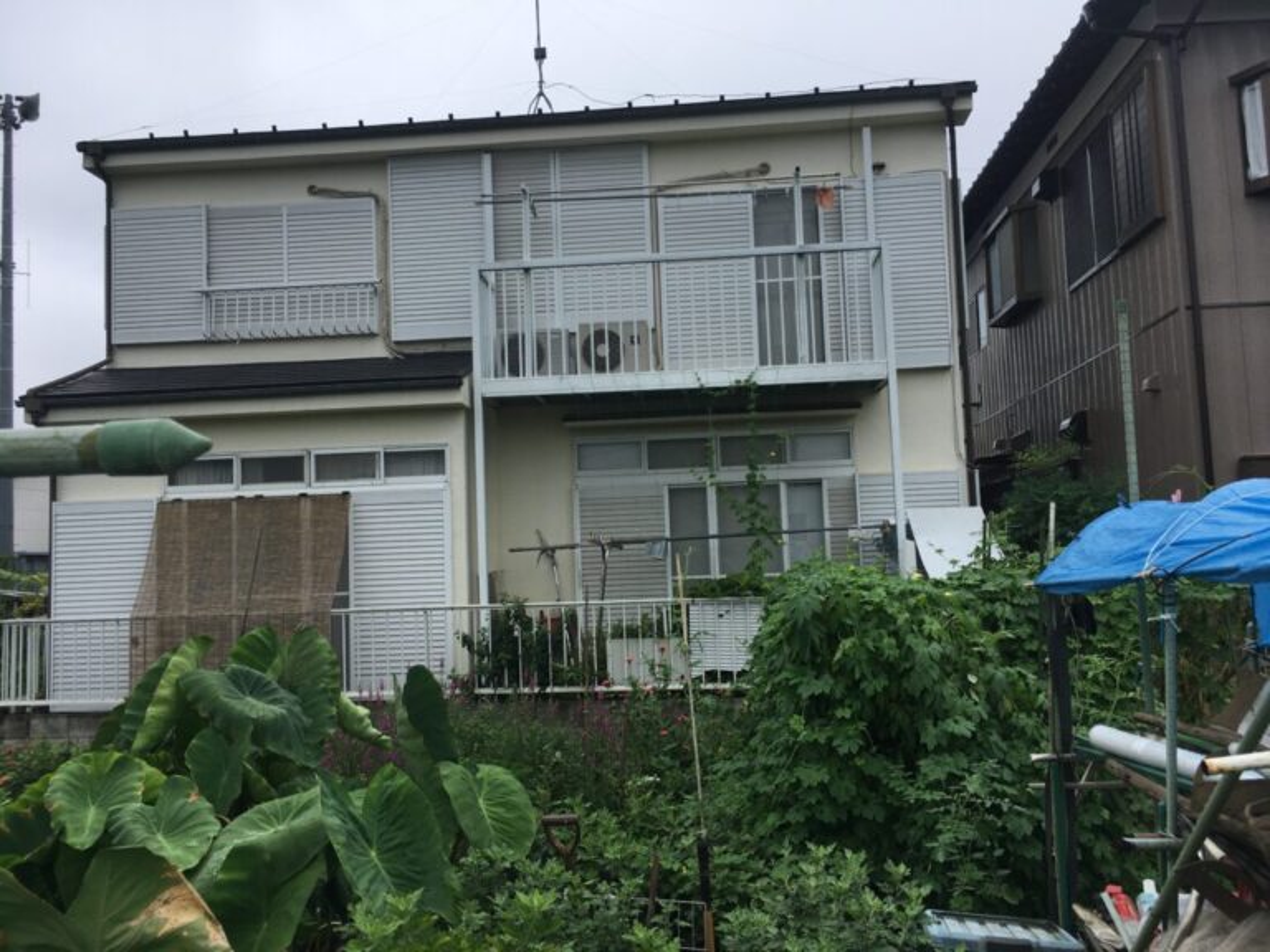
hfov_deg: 61.7
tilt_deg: +4.2
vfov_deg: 48.2
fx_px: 1064
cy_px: 476
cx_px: 635
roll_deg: +1.4
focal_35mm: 29
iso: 25
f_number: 2.2
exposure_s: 1/1304
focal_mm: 4.15
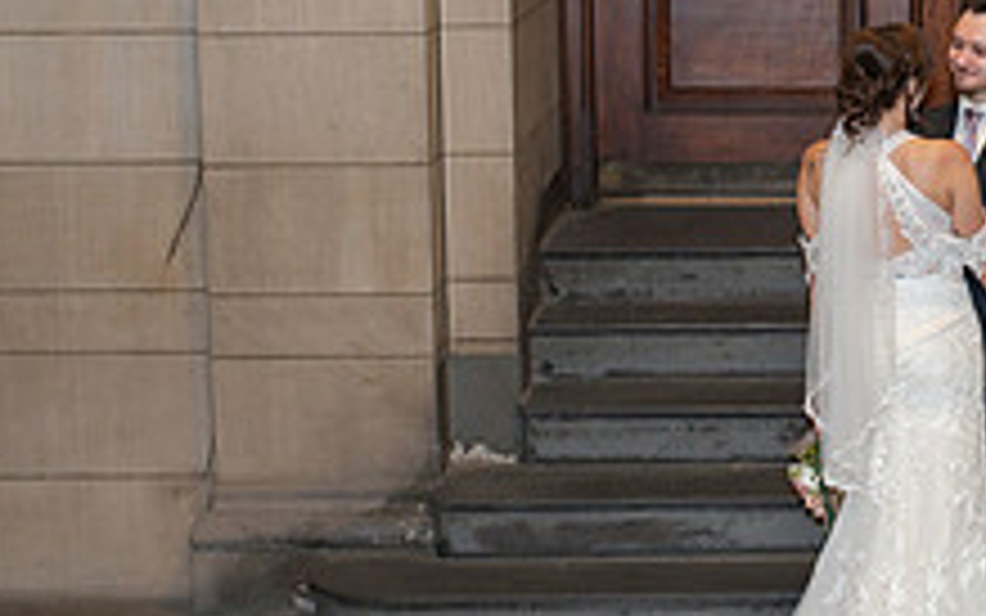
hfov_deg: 19.6
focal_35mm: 103
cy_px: 153
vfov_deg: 12.7
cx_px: 1002
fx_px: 2768
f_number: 3.5
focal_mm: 35
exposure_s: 1/200
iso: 1000
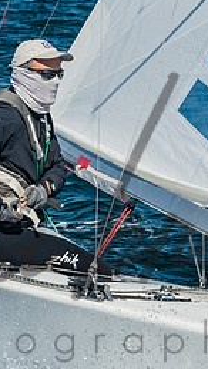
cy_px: 155
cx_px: 89
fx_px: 3309
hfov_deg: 3.6
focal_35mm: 338
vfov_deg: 6.4
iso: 400
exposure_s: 1/400
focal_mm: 110
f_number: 10
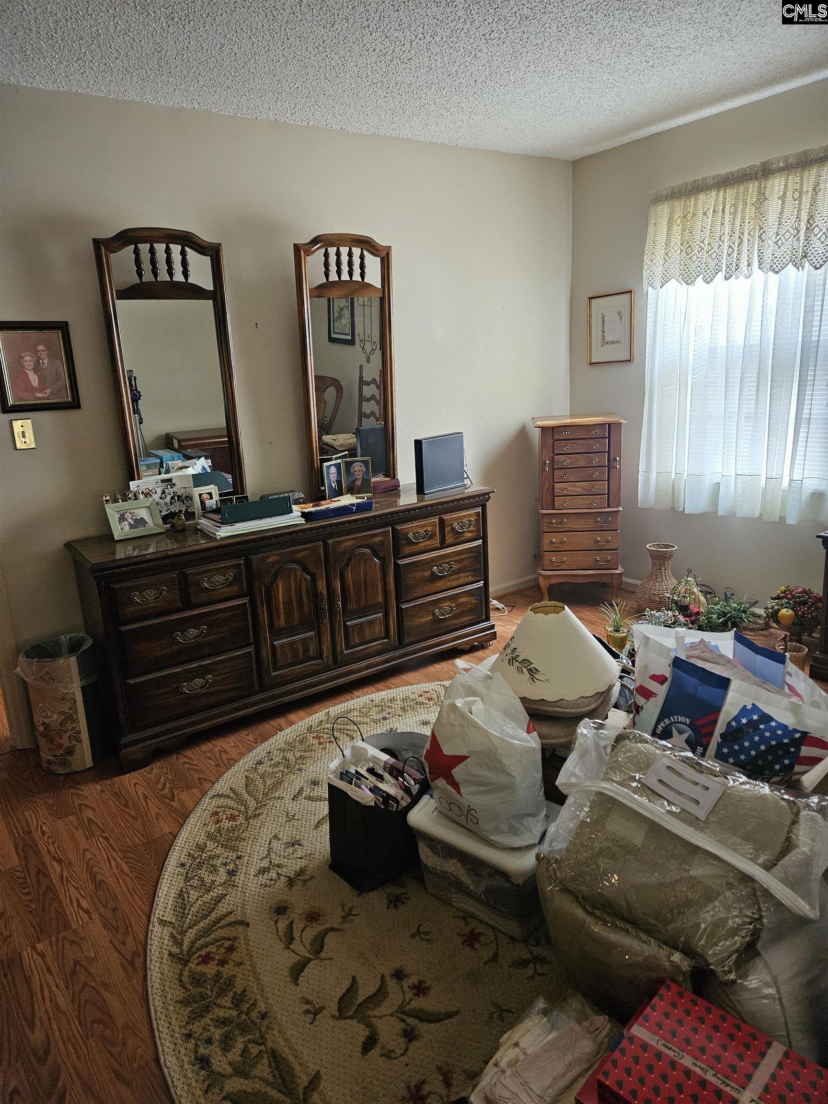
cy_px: 552
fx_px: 734
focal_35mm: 23
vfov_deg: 73.9
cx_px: 414
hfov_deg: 58.9
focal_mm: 5.4
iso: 640
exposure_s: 1/120
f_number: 1.8
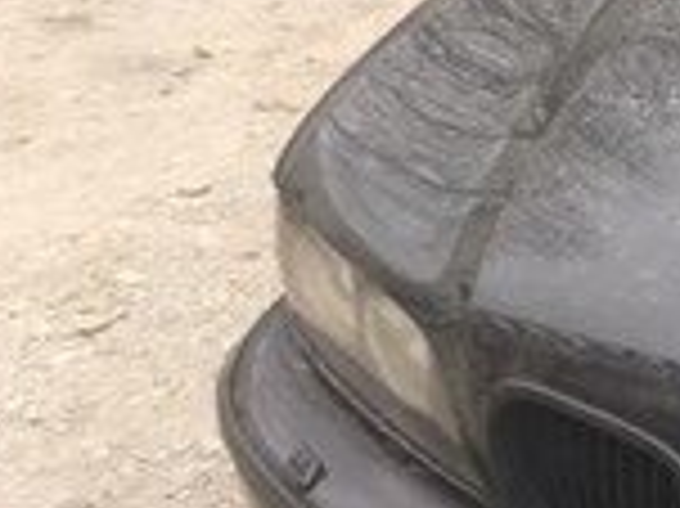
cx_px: 1351
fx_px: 2493
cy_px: 43
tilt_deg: -21.5
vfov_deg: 11.6
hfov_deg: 13.4
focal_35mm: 127
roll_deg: -0.4
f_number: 2.2
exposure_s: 1/142
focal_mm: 4.15
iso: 32
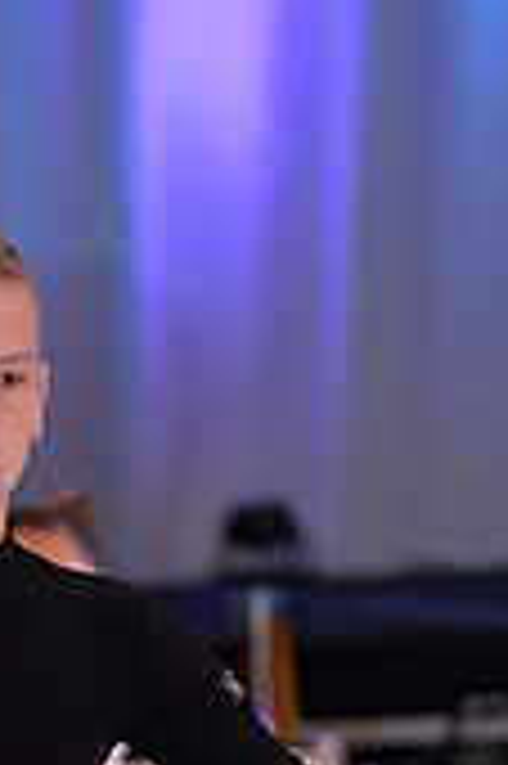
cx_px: -119
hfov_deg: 2.1
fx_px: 13722
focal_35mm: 647
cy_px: 1256
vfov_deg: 3.2
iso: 1250
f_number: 5
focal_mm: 190
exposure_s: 1/250
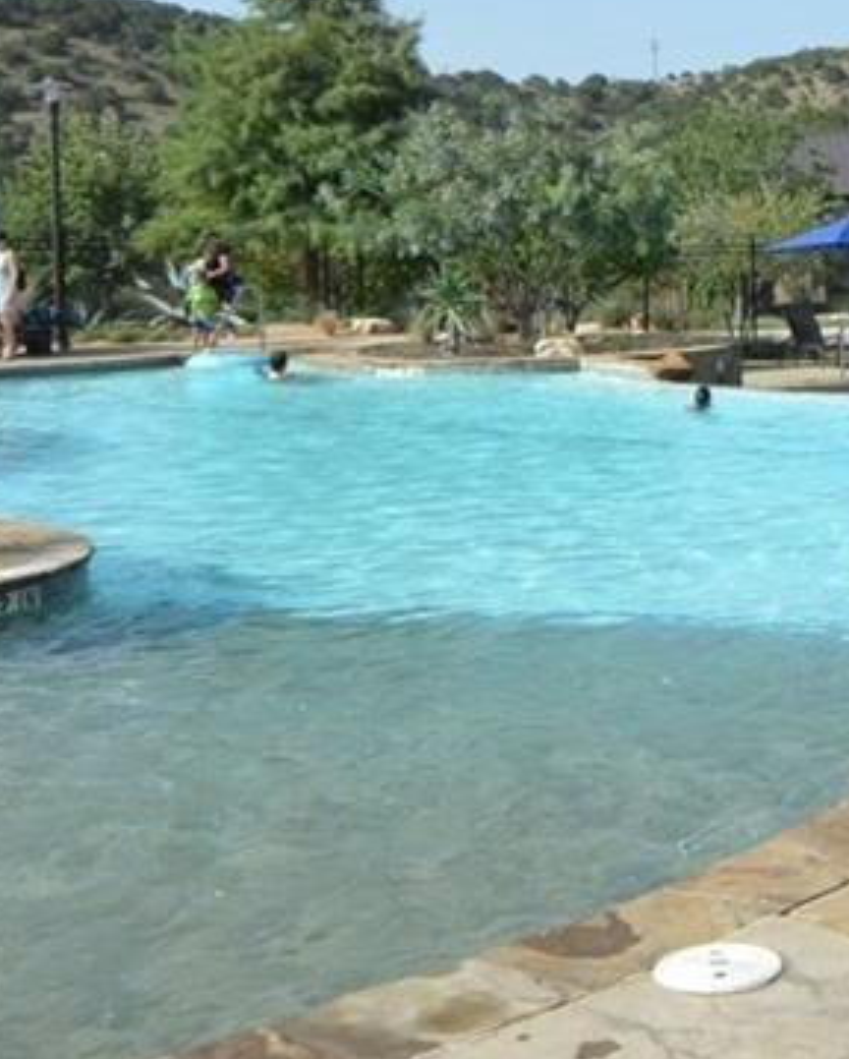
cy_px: 176
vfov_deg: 28.7
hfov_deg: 23.0
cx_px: 828
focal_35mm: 64
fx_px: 2007
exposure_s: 1/2000
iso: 500
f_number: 5.6
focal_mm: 16
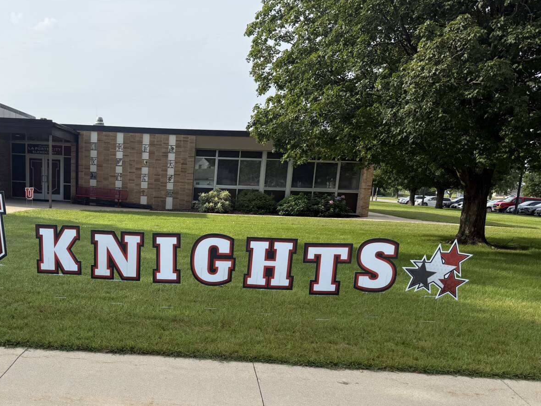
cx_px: 140
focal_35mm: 39
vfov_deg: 36.0
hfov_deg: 46.3
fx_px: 609
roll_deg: -2.9
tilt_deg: -10.3
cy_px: 305
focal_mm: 6.76
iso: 80
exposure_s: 1/3279
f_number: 1.78
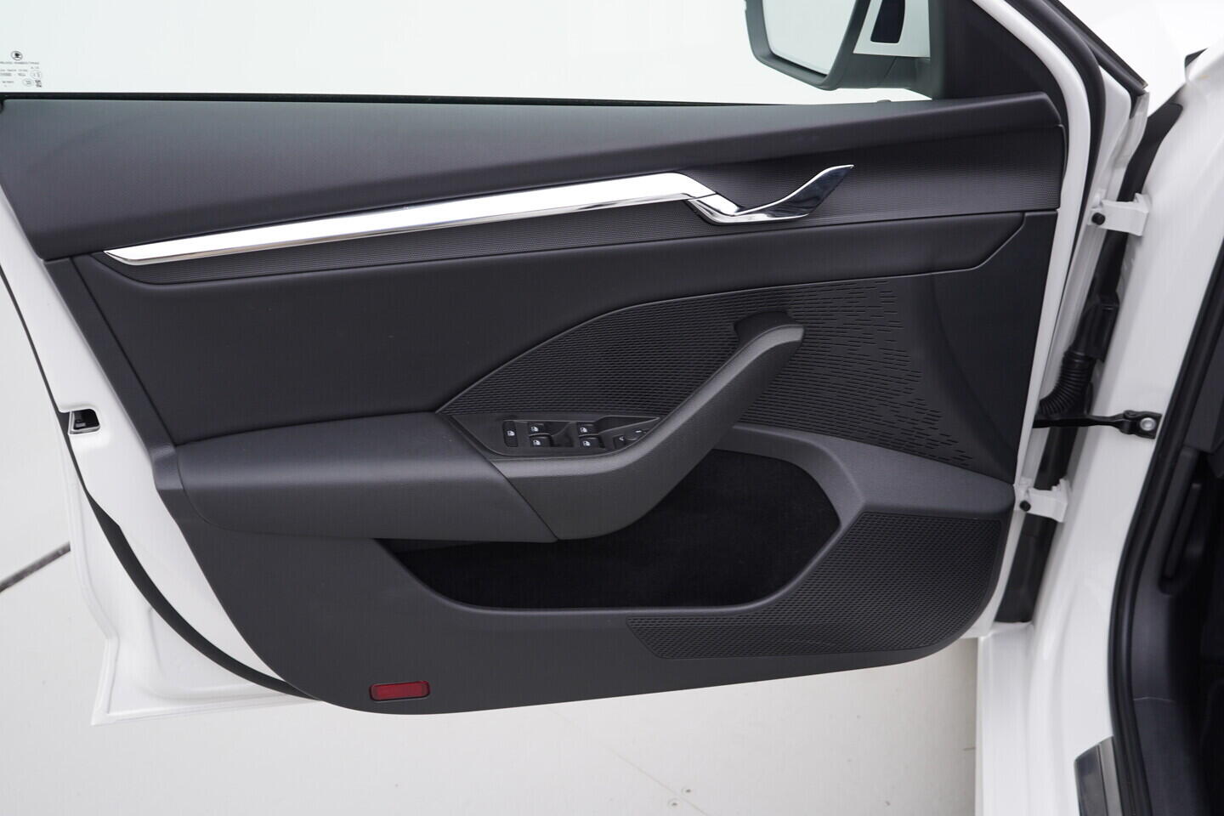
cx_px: 612
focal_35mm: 36
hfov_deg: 53.1
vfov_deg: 36.9
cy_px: 408
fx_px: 1224
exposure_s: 1/50
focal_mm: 24
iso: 125
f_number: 3.2
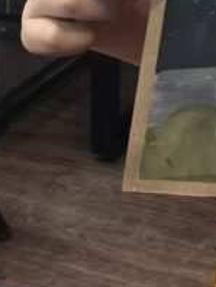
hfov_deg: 9.9
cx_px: 526
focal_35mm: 131
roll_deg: -1.3
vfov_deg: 12.3
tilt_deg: -5.4
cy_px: -371
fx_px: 1088
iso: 50
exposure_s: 1/100
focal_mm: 5.1
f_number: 1.6
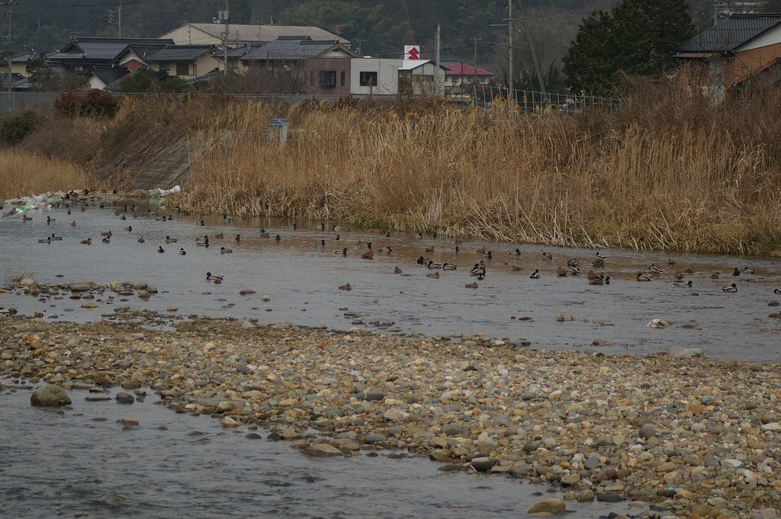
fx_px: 3251
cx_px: 390
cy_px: 260
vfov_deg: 9.1
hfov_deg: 13.7
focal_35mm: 150
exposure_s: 1/800
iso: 200
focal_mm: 100
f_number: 6.3
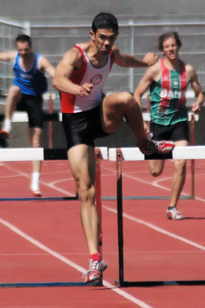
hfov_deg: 3.1
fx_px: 3843
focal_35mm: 450
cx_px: 102
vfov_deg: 4.6
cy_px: 154
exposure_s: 1/5000
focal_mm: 300
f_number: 9
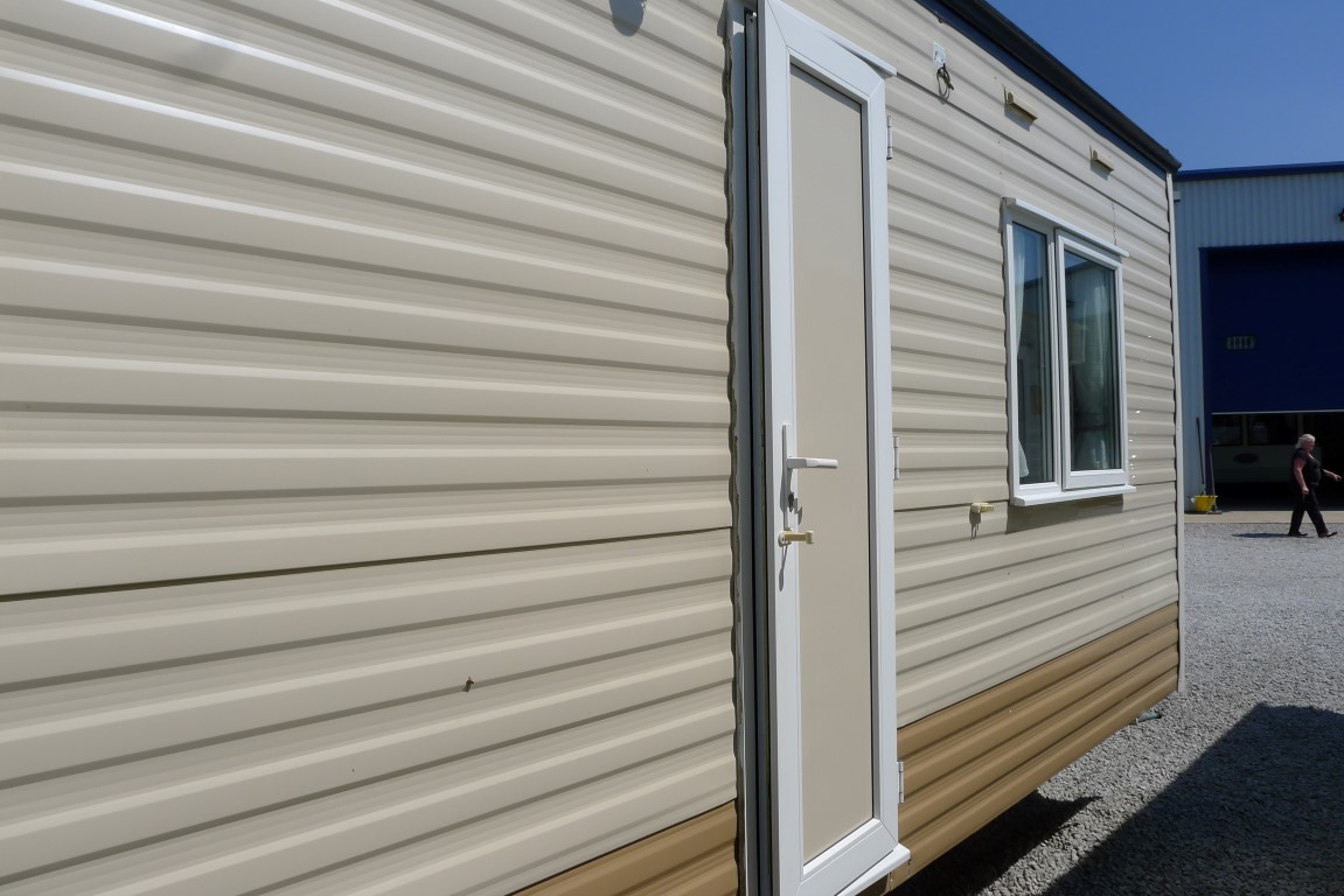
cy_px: 448
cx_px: 672
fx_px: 896
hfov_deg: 73.7
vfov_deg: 53.2
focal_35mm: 24
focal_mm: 5.1
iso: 80
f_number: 5.6
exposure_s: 1/800
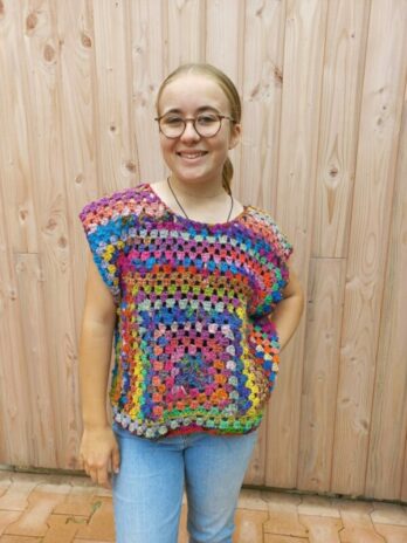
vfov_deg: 69.4
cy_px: 272
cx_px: 204
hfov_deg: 54.9
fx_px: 392
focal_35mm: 25
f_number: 1.8
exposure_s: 1/100
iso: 40
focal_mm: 4.6
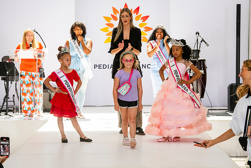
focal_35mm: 129
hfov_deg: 15.8
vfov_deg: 10.6
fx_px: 902
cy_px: 84
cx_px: 126
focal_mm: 125
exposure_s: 1/250
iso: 1600
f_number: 13
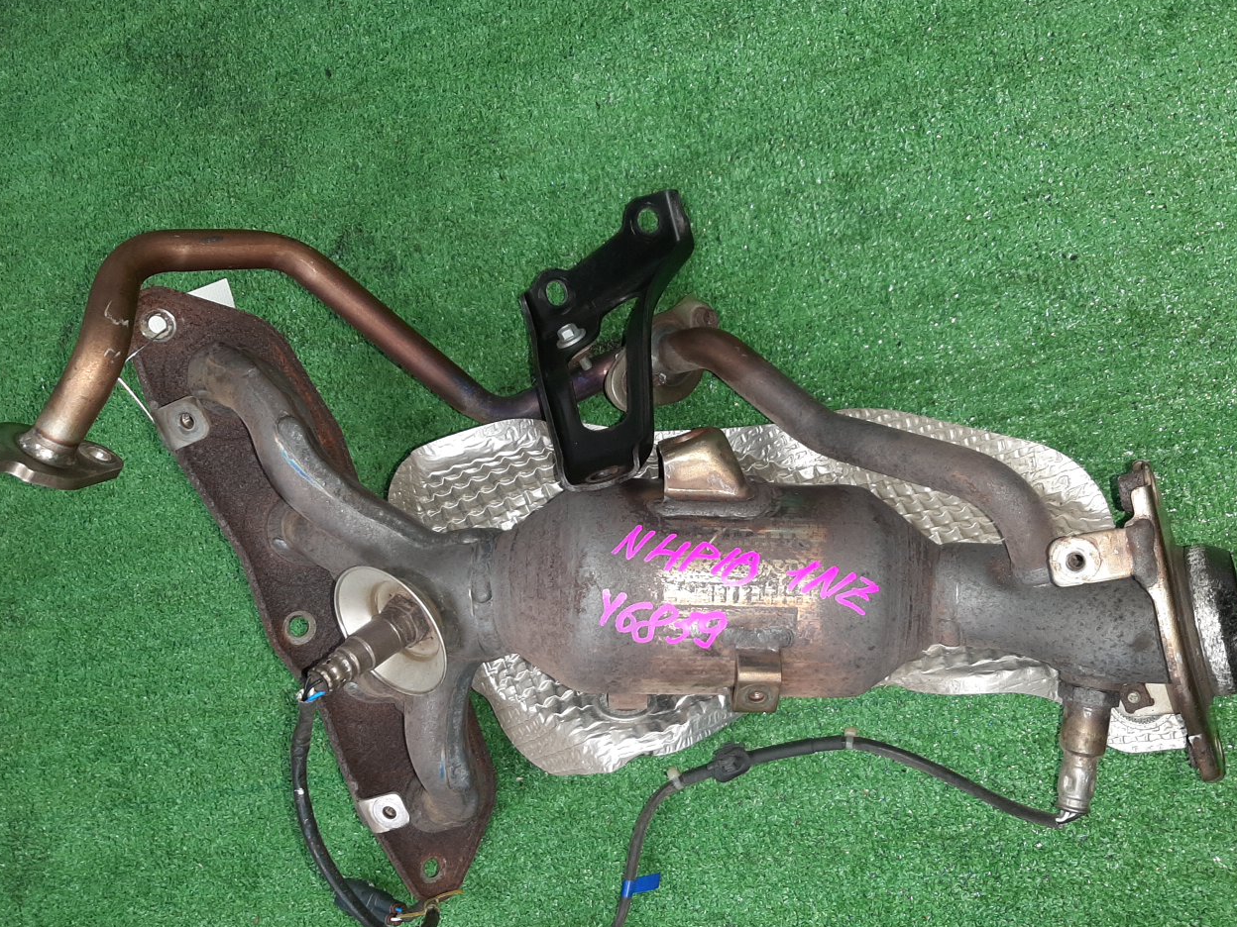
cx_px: 675
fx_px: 1072
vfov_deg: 46.7
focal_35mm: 30
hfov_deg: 59.9
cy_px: 516
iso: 210
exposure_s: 1/50
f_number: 1.7
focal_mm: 3.93
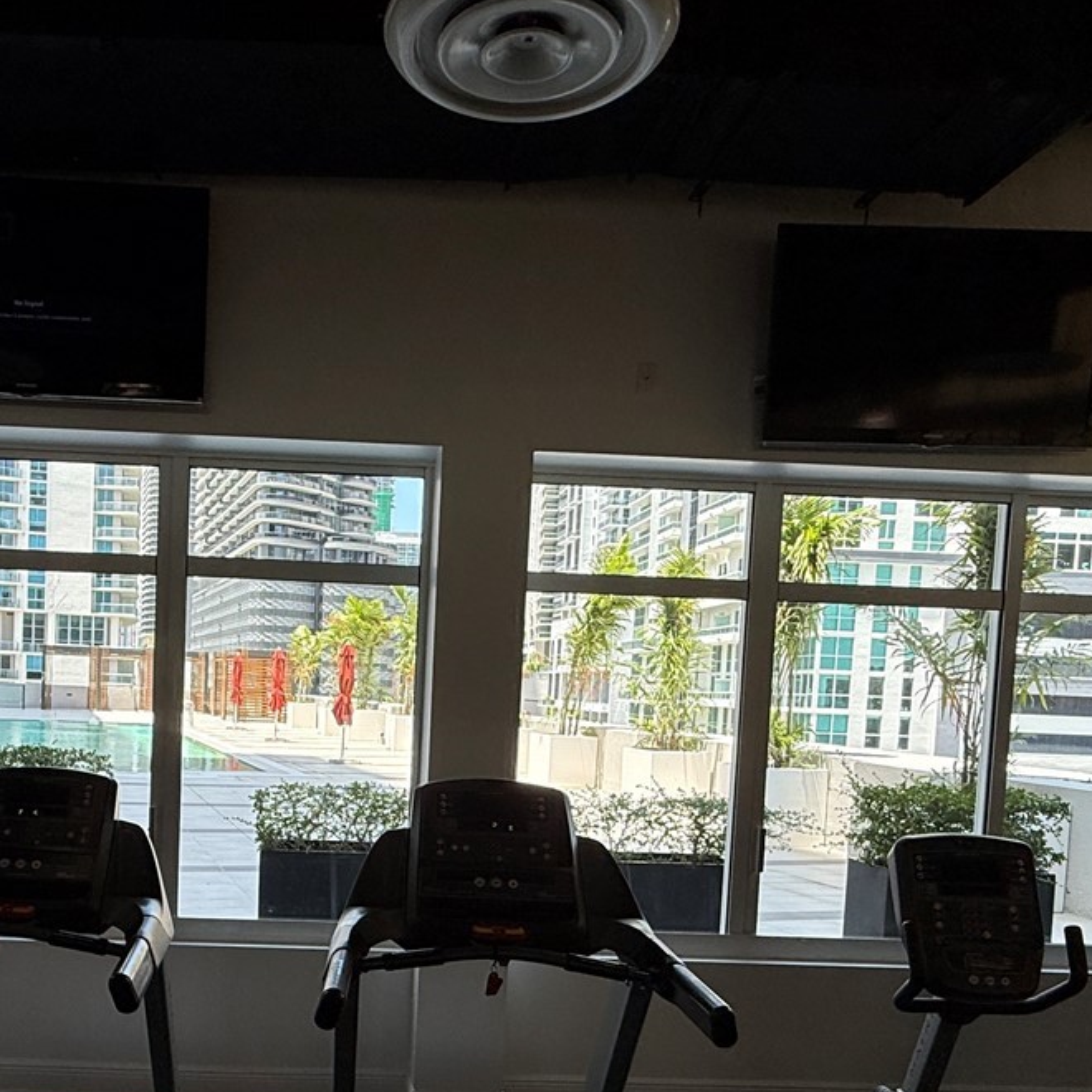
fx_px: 1071
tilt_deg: -3.7
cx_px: 357
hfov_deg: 52.9
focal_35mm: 30
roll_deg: -0.8
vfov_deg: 52.7
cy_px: 750
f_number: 2.2
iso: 50
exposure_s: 1/270
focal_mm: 2.22
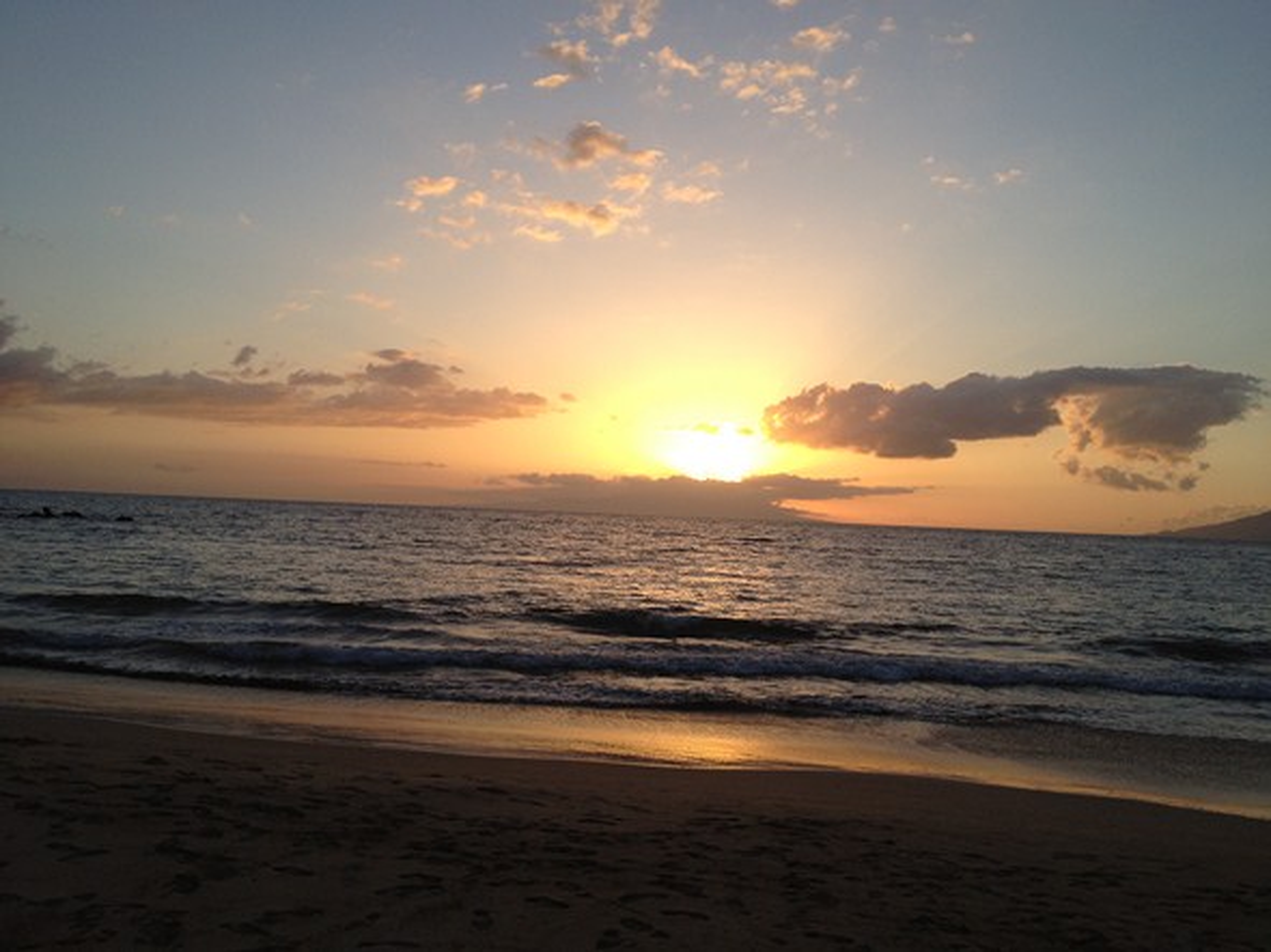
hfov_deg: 52.6
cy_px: 476
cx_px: 636
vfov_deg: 40.7
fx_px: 1285
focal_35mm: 35
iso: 64
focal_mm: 4.28
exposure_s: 1/863
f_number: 2.4
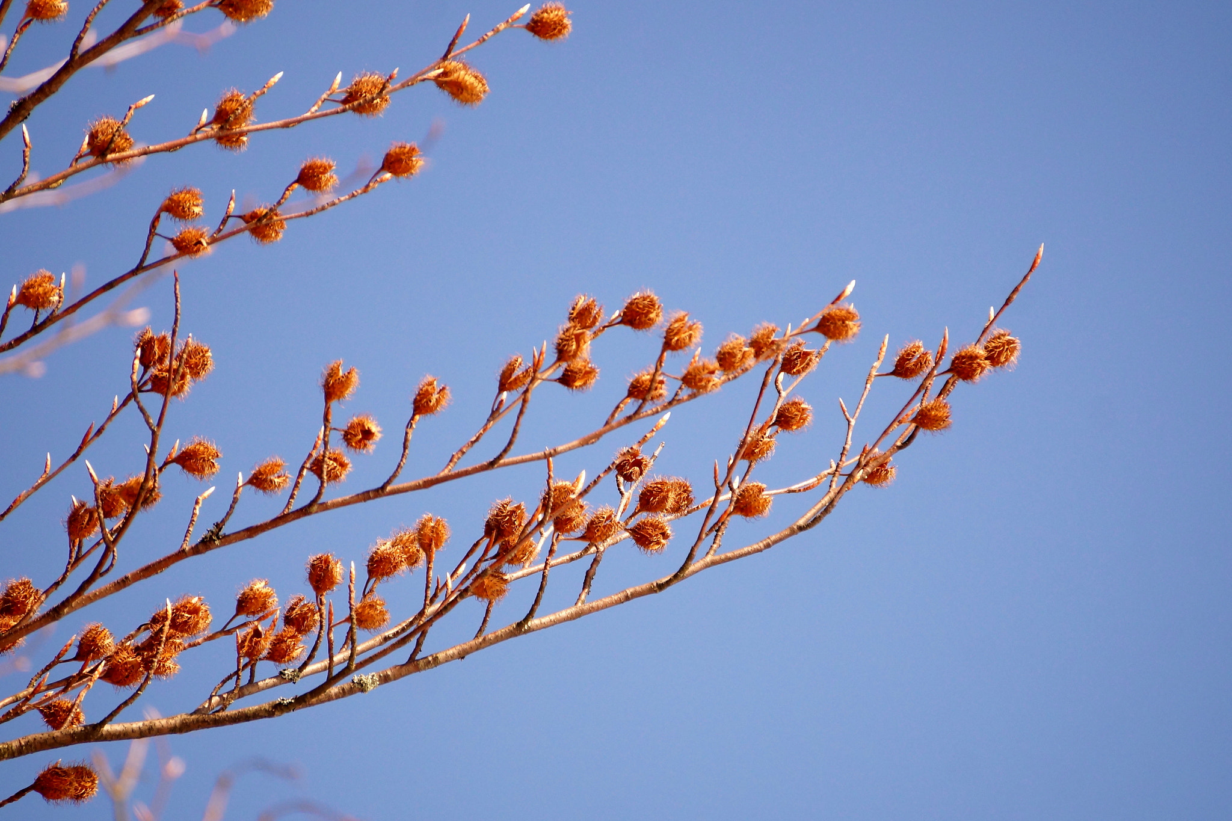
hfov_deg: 4.6
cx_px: 616
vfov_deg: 3.1
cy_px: 410
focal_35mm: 450
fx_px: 15398
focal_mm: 300
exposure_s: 1/1000
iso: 400
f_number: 5.6
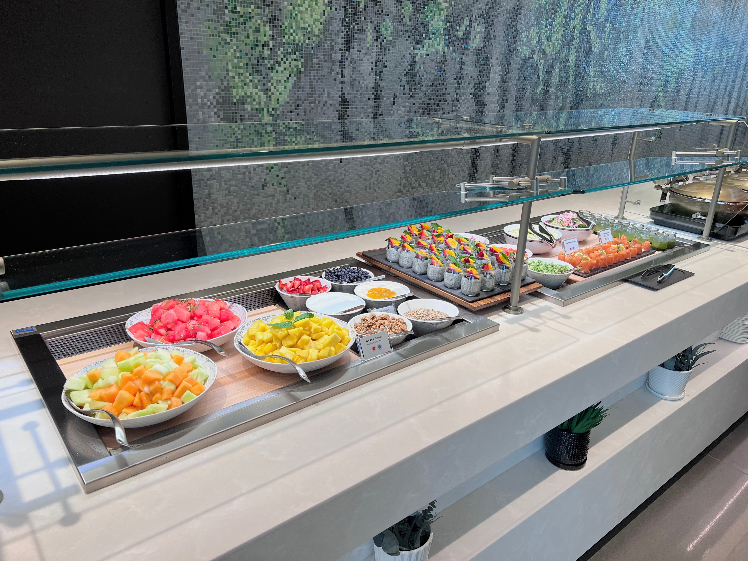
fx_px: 562
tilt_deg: -21.3
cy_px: 280
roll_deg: -2.2
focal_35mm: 26
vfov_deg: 53.1
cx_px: 374
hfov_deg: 67.3
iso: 100
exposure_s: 1/120
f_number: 1.5
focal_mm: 5.7
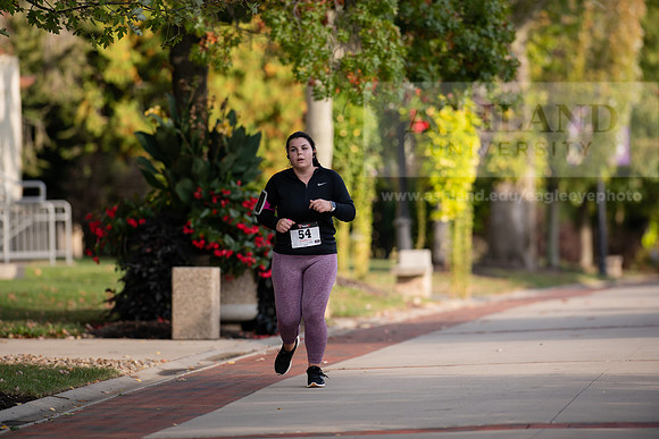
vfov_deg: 4.6
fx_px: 5493
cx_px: 330
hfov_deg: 6.9
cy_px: 220
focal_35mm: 300
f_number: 3.5
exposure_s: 1/500
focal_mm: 300
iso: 200
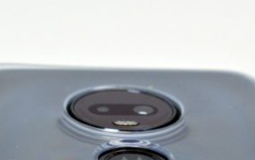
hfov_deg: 11.8
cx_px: 40
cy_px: 137
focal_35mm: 176
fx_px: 1224
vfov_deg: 7.4
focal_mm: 55
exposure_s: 1/30
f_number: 10
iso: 1600
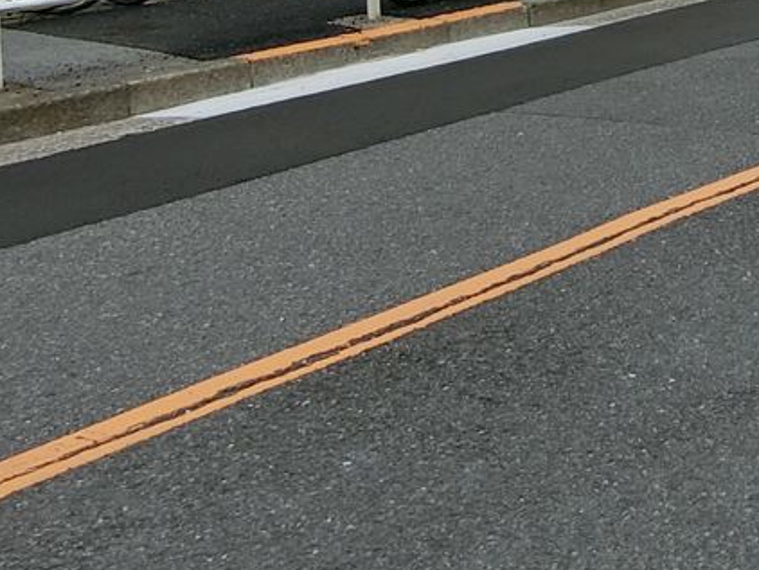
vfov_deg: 19.1
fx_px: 1580
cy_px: -153
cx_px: 1090
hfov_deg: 22.8
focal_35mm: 72
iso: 80
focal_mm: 4.06
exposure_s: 1/160
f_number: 2.7
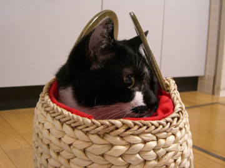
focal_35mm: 38
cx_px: 112
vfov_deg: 37.7
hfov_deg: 49.0
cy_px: 84
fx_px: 247
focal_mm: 6.2
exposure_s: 1/8
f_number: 2.7
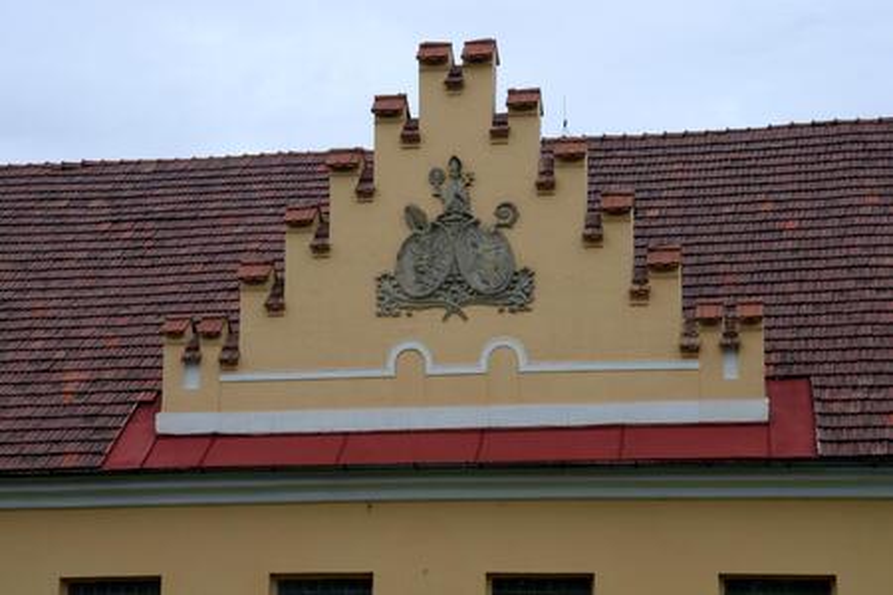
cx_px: 446
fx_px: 1711
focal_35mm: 69
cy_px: 298
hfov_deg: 29.2
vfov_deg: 19.7
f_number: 9.5
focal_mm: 45
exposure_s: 1/40
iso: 100
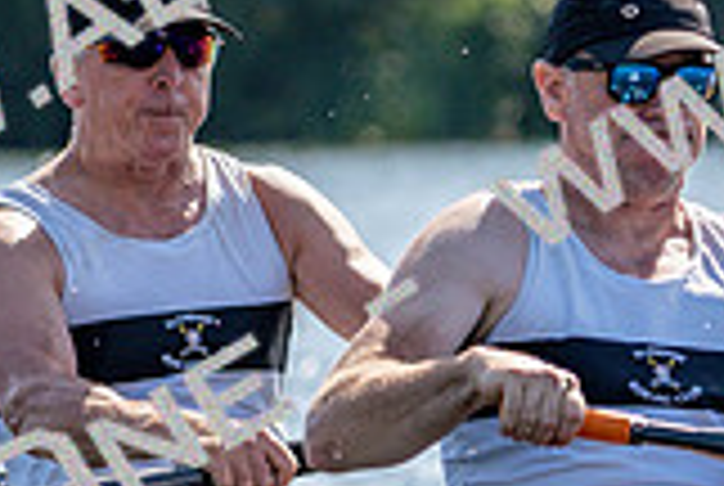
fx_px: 16461
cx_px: 162
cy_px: 322
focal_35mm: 817
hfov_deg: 2.5
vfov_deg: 1.7
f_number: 5.6
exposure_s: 1/2000
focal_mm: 227
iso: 400
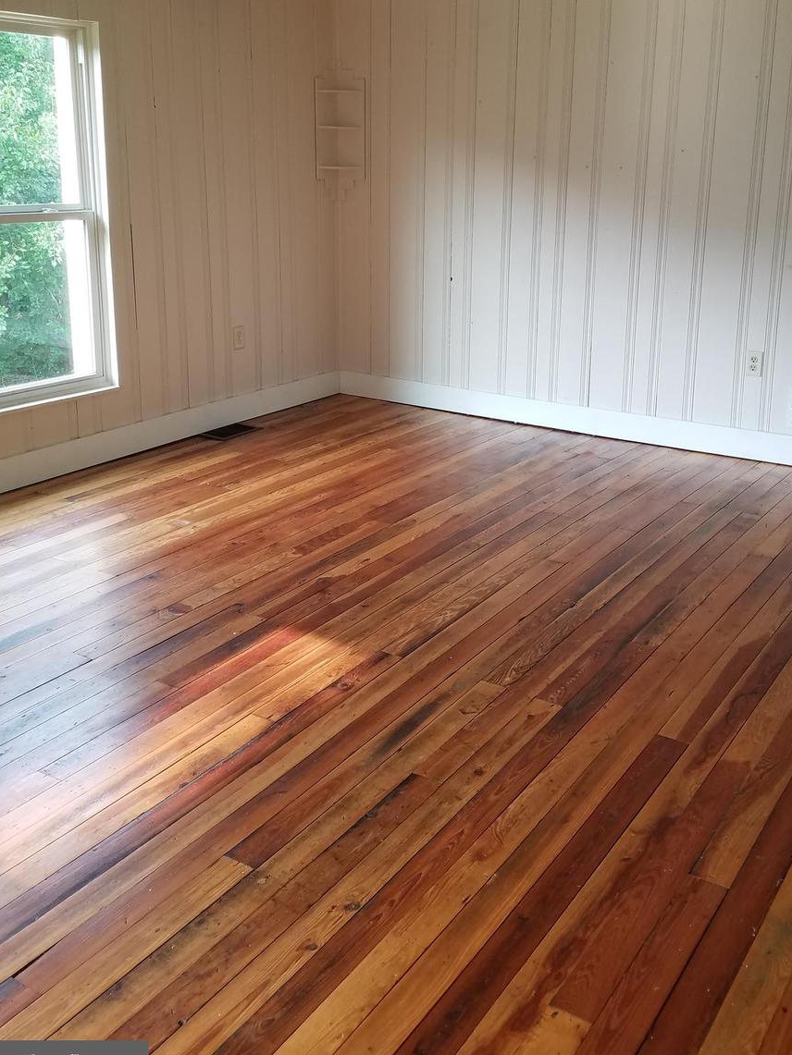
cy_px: 406
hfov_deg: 40.6
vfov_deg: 52.1
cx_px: 451
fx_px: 1068
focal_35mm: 35
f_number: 1.7
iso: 64
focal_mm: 4.2
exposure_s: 1/60
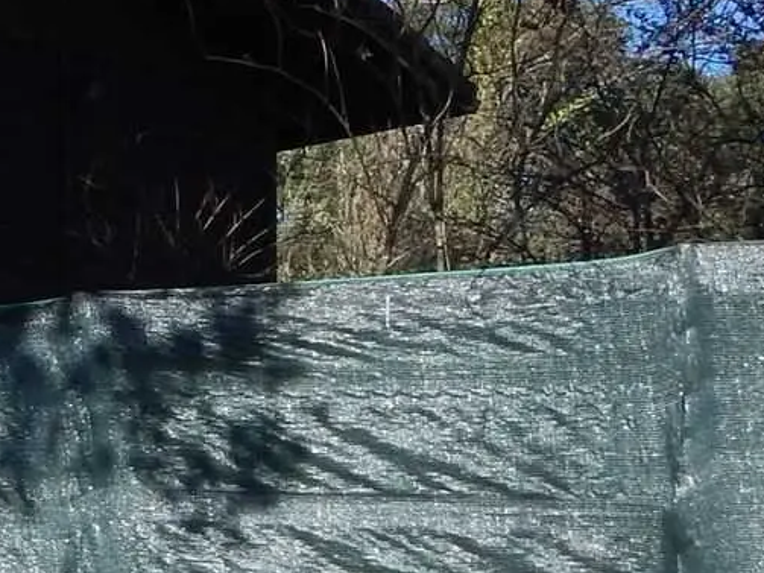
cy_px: 448
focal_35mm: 98
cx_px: -536
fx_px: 2162
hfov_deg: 17.1
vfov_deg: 15.0
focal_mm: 5
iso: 125
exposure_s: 1/640
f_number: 3.9
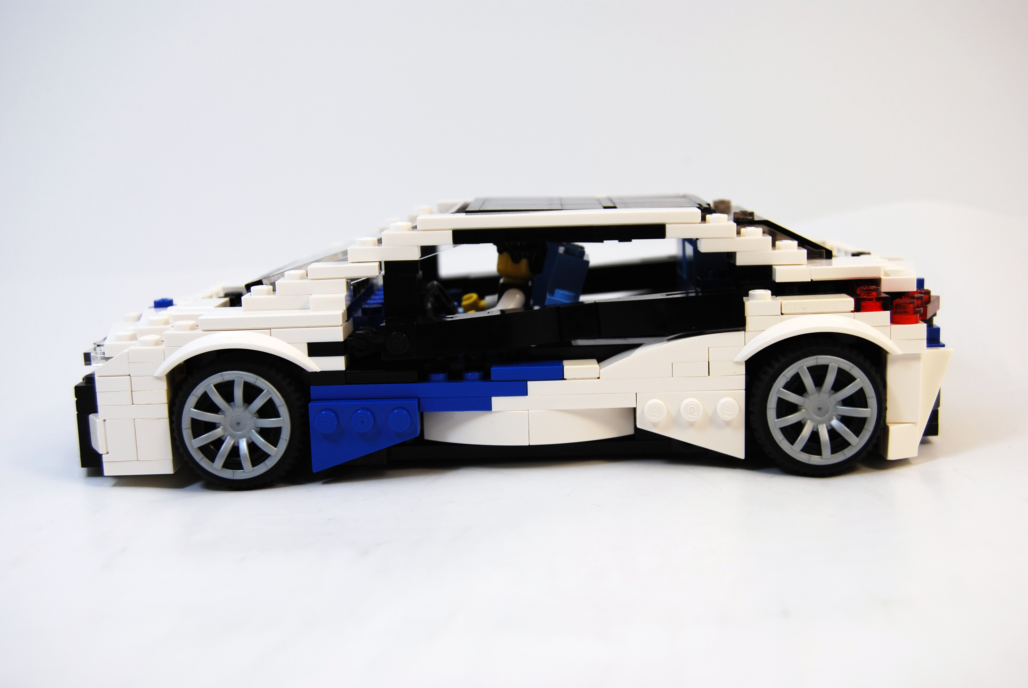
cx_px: 514
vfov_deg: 29.0
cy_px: 344
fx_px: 1329
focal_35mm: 46
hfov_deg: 42.3
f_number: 5.6
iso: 140
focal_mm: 31
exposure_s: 1/125
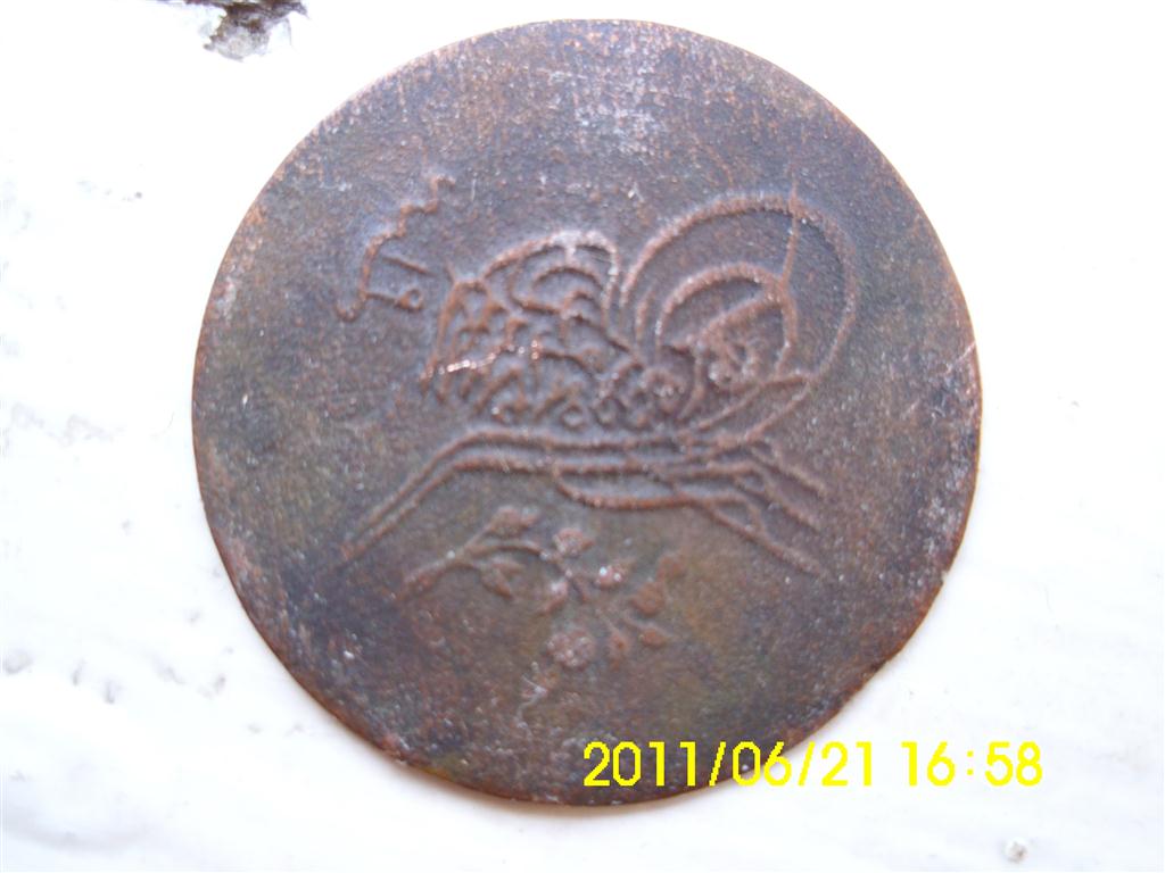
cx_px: 582
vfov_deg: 40.7
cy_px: 436
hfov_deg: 52.6
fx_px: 1178
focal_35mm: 35
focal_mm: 6.2
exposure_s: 1/60
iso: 100
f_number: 3
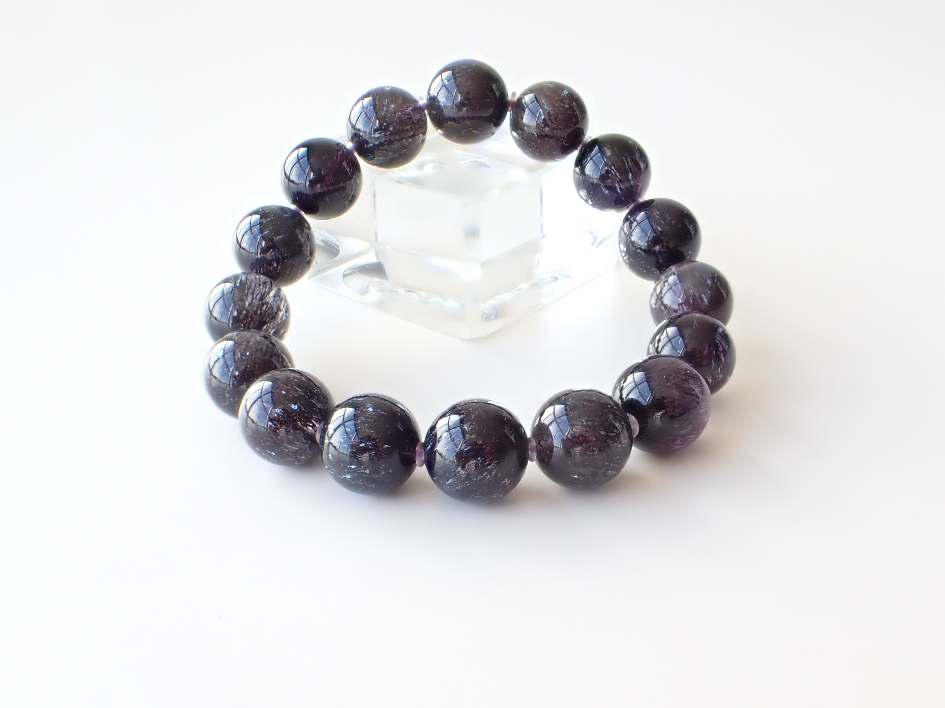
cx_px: 472
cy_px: 354
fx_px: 819
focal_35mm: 30
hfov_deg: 60.0
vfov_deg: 46.8
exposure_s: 1/125
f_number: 3.2
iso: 160
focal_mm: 5.4
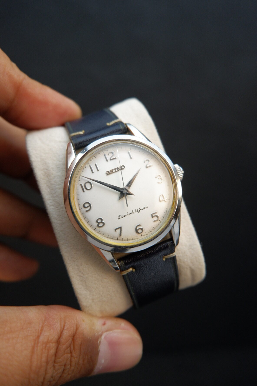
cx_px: 128
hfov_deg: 53.1
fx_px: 257
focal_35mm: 24
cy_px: 193
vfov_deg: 73.7
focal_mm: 16
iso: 640
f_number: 4
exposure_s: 1/100
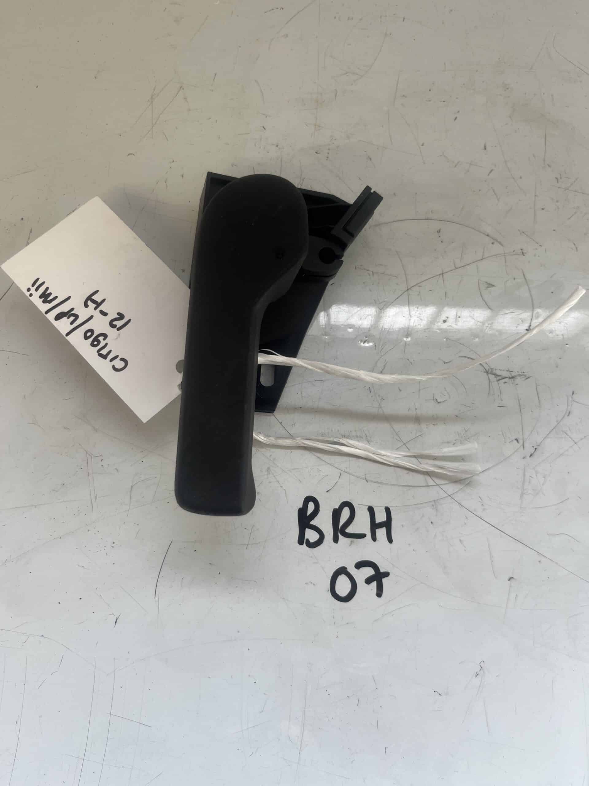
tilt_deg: -77.9
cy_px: 393
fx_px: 590
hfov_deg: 53.1
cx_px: 294
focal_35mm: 26
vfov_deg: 67.3
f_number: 1.6
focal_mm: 5.1
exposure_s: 1/121
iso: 40
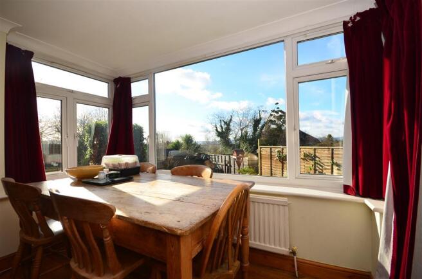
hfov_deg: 100.5
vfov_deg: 77.0
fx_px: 175
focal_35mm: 15
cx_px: 211
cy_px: 140
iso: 200
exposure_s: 1/200
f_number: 7.1
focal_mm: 10
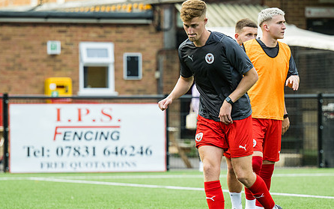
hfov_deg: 6.8
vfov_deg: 4.3
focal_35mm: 309
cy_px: 159
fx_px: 2813
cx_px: 184
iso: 400
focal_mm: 145
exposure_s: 1/640
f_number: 2.8
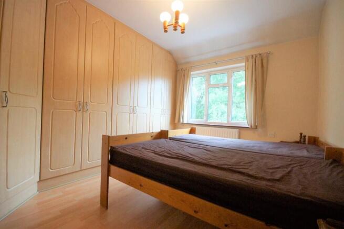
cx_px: 172
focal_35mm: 15
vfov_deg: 77.4
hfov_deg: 100.4
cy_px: 114
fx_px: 143
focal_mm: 10
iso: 1600
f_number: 8
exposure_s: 1/60
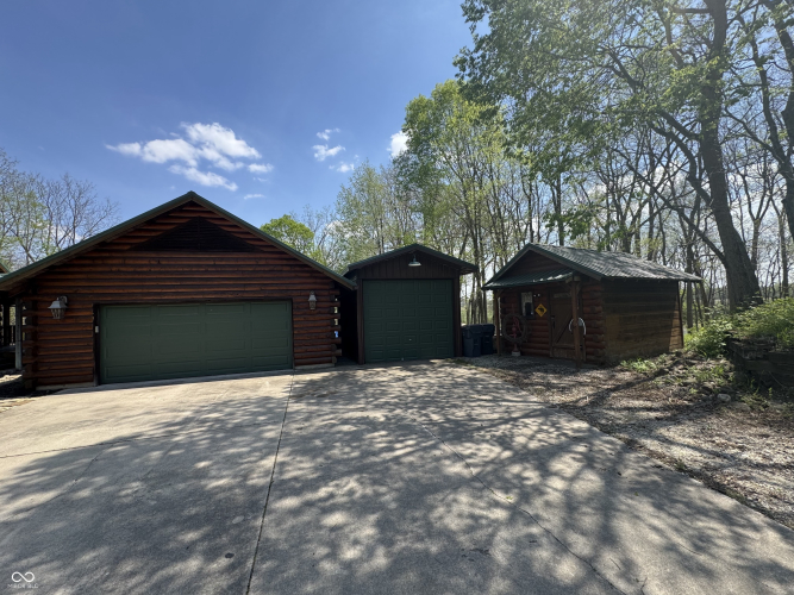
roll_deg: +2.0
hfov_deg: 102.1
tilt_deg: +1.8
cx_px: 397
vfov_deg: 85.7
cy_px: 298
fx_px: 321
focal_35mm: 14
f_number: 2.2
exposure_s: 1/741
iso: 40
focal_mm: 2.22
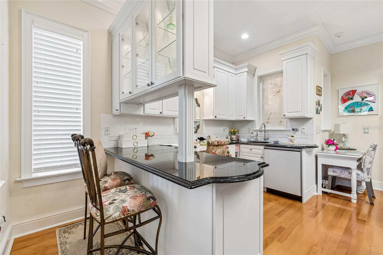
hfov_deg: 100.4
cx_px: 192
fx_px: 160
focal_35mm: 15
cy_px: 128
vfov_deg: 77.3
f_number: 7.1
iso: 100
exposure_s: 1/2.5
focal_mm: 10
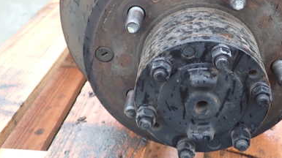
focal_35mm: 51
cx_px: 190
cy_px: 23
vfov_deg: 23.0
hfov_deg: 40.1
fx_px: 381
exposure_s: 1/80
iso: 100
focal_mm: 5.4
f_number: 2.3
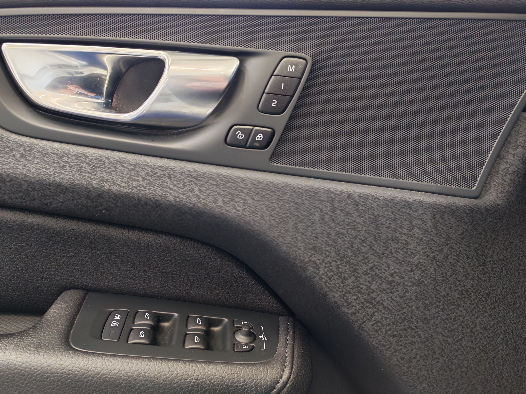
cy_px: 197
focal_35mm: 31
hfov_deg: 58.4
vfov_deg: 45.4
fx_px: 471
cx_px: 263
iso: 800
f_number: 1.9
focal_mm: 6.12
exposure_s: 1/50
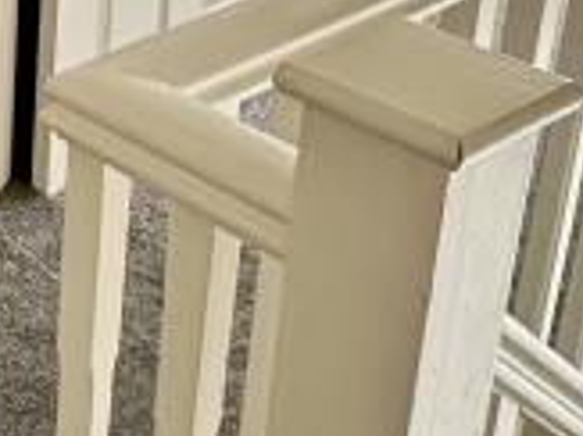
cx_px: -279
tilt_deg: -18.9
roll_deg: +2.0
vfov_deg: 16.0
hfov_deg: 19.5
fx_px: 1481
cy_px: -118
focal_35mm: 88
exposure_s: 1/60
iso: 320
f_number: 2.2
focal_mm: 2.22
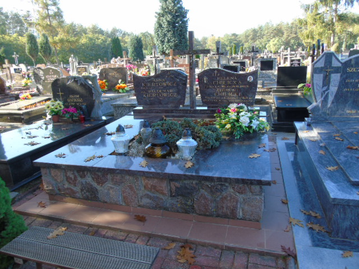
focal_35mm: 25
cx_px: 180
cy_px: 134
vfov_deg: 54.9
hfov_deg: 69.4
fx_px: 259
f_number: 3.4
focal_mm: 4.4
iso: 80
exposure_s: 1/100
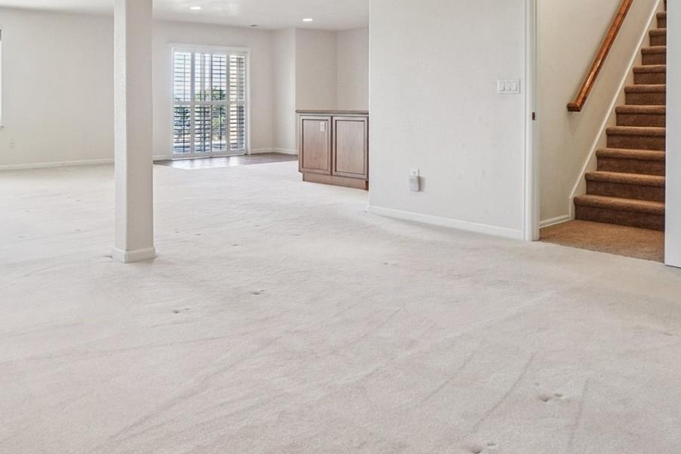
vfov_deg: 40.2
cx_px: 157
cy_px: 124
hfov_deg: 55.4
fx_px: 605
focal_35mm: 32
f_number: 8
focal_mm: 12
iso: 400
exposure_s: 1/25
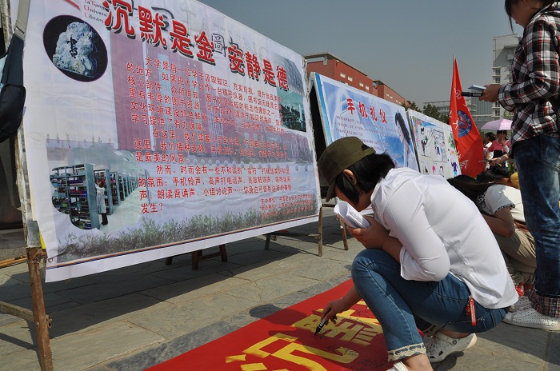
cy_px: 186
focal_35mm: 27
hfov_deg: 67.5
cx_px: 280
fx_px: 419
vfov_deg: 47.8
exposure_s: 1/320
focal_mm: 18
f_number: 11
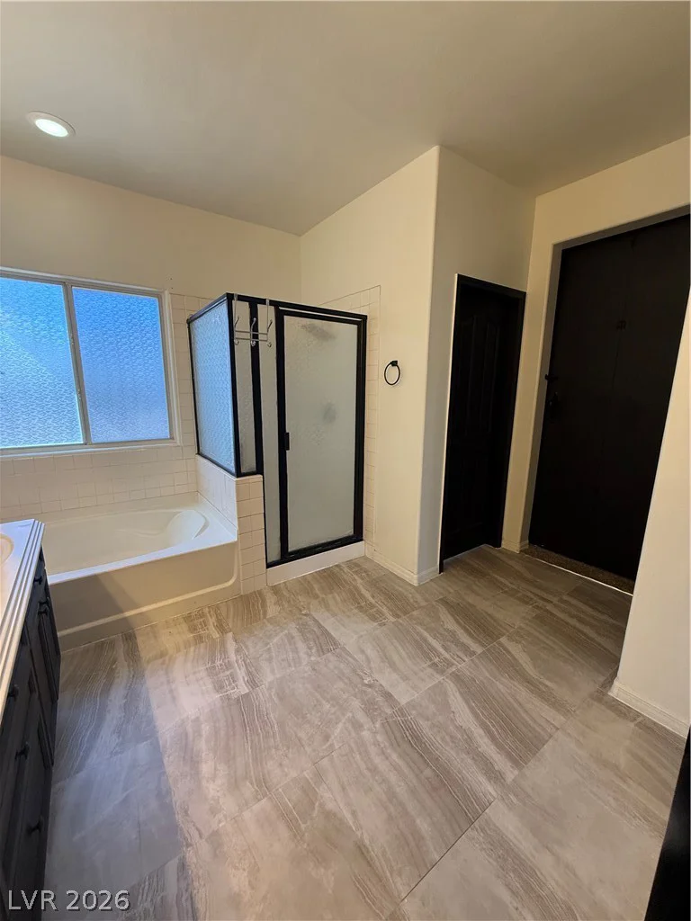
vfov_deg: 102.1
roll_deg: -1.1
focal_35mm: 14
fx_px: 373
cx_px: 346
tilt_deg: -10.6
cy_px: 460
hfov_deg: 85.7
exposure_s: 1/120
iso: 250
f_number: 2.2
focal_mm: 2.22
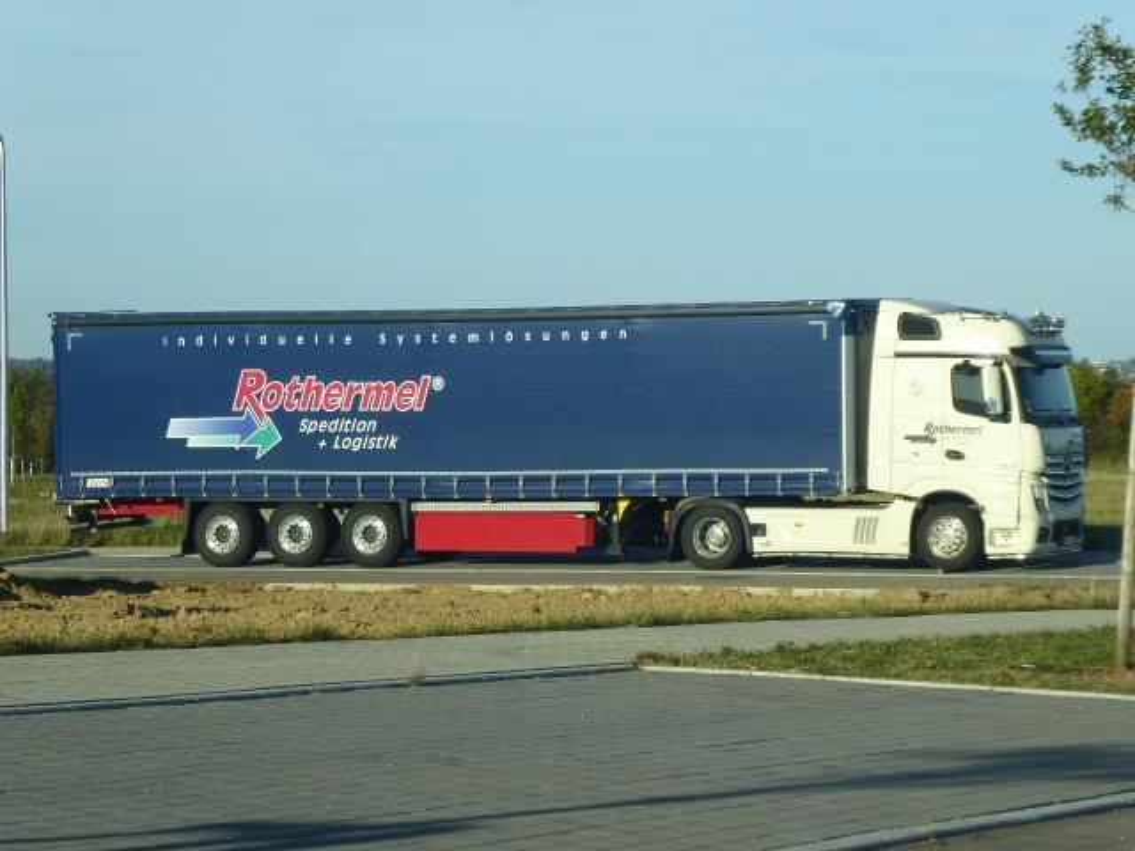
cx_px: 568
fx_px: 4525
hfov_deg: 14.3
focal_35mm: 138
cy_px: 426
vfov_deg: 10.7
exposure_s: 1/320
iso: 80
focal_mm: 22.3
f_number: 5.2
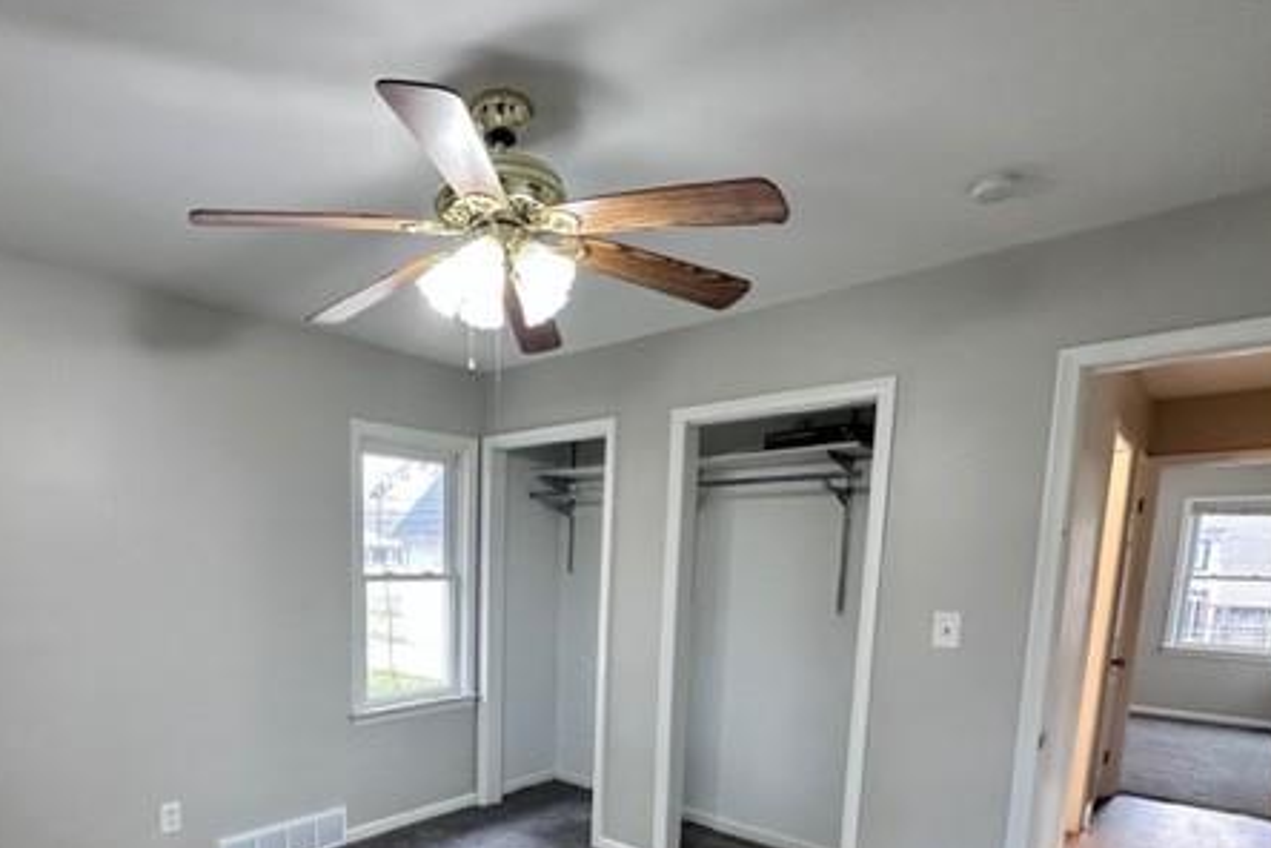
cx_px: 484
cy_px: 656
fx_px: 741
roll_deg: -0.6
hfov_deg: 79.8
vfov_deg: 56.0
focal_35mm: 21
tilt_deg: -8.1
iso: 200
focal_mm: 2.22
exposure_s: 1/120
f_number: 2.2
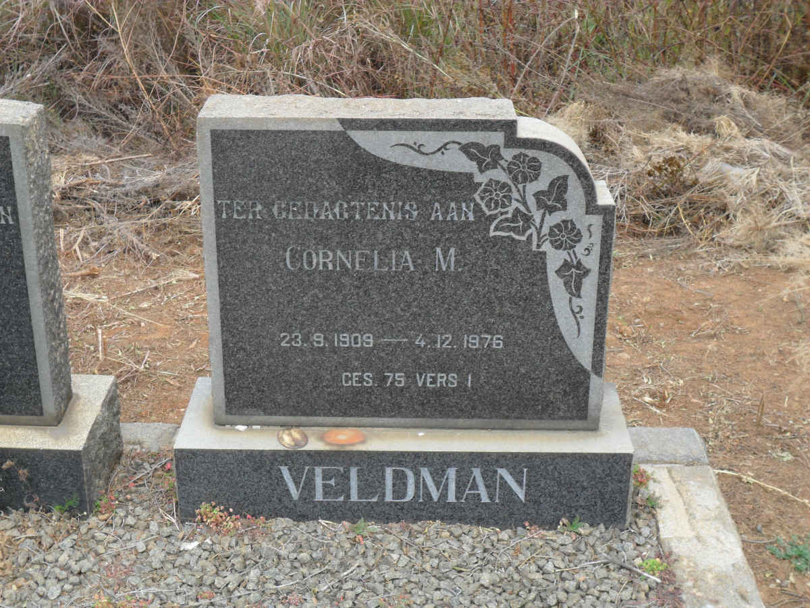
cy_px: 304
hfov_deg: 36.8
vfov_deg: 28.0
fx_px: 1217
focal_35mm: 52
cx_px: 405
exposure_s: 1/90
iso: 100
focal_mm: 9.3
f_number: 5
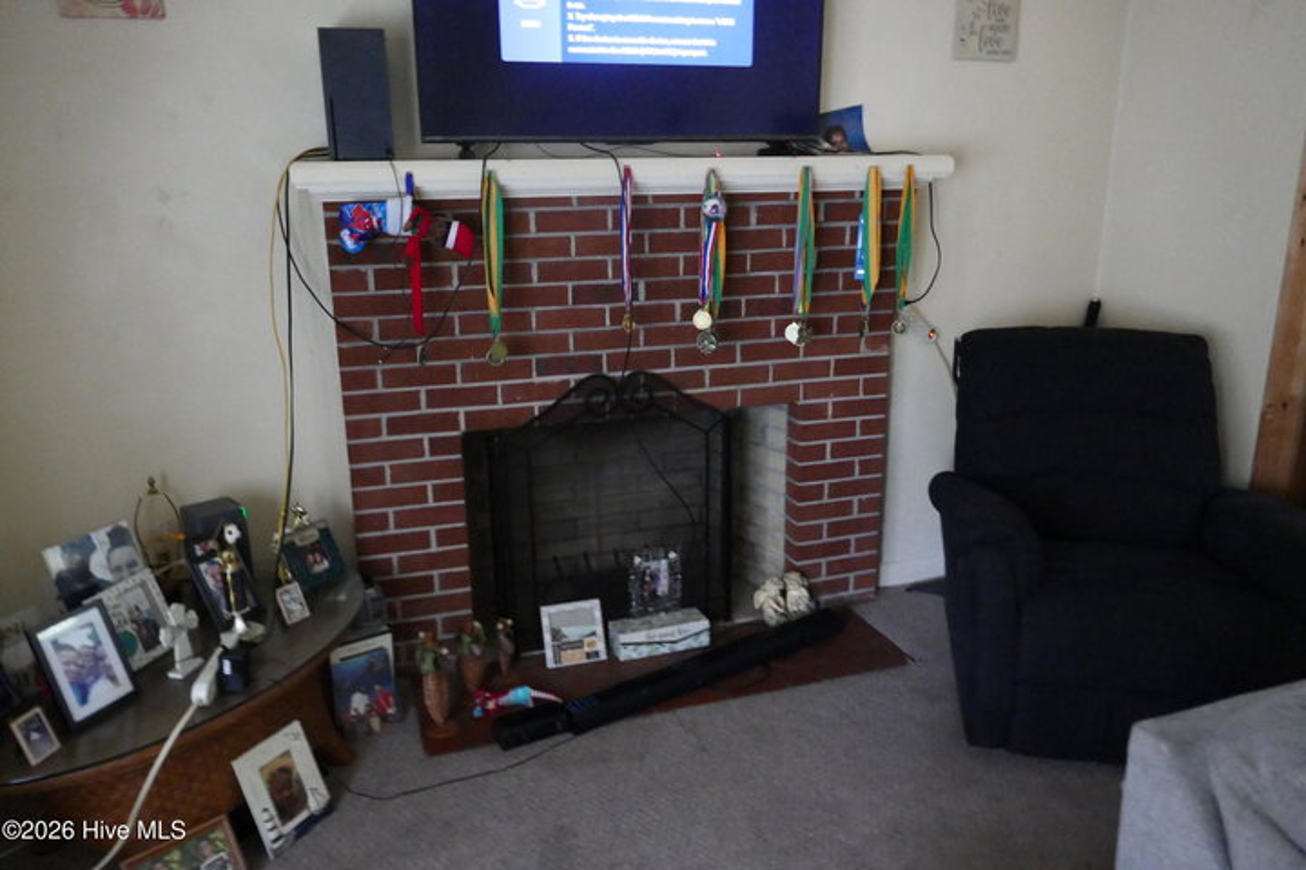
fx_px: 907
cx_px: 653
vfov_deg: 51.3
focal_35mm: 25
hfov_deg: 71.5
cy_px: 435
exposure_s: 1/40
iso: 3200
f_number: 2.8
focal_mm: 9.1
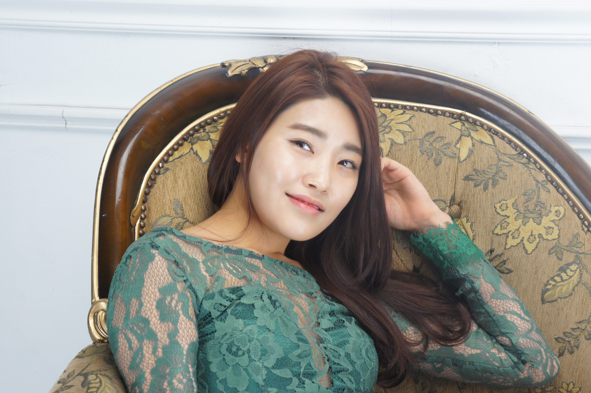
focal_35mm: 93
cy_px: 202
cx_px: 296
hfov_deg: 22.0
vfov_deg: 14.8
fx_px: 1519
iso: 500
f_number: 5.6
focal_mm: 55
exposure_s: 1/100
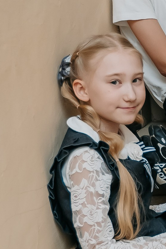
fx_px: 961
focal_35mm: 139
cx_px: 362
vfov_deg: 14.7
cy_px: 163
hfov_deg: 9.1
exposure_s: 1/160
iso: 1250
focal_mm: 28
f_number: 2.8
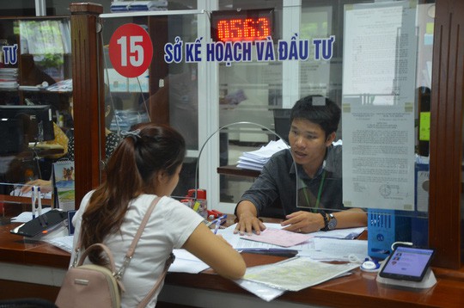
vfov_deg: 22.5
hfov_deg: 33.5
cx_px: 232
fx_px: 772
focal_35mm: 60
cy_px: 154
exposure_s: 1/30
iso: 640
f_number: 4.5
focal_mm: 40
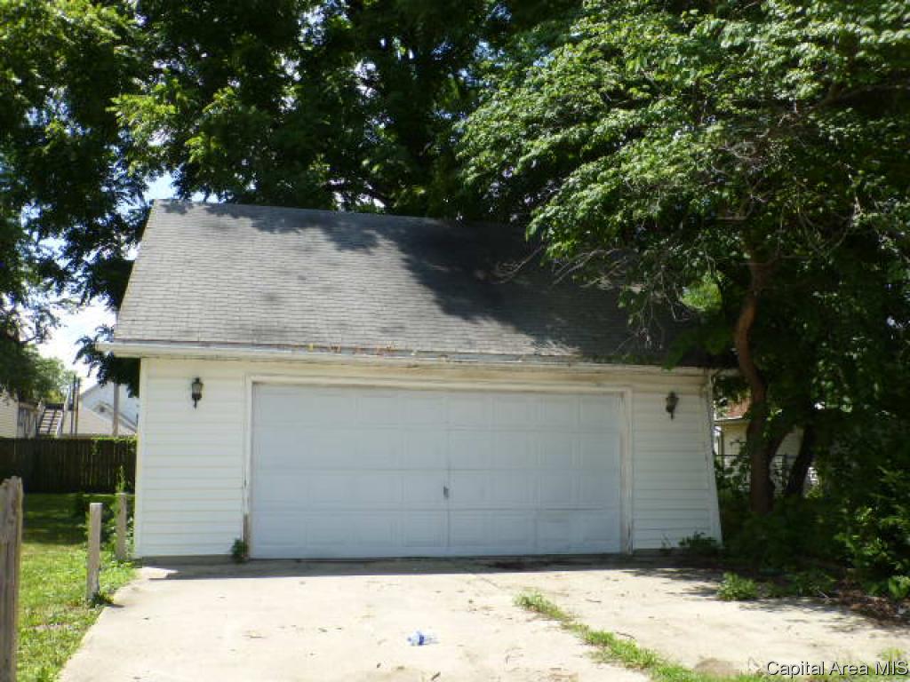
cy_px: 341
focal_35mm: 34
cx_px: 455
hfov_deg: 54.0
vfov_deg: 41.8
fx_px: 894
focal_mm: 6.1
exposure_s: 1/500
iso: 100
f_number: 3.7
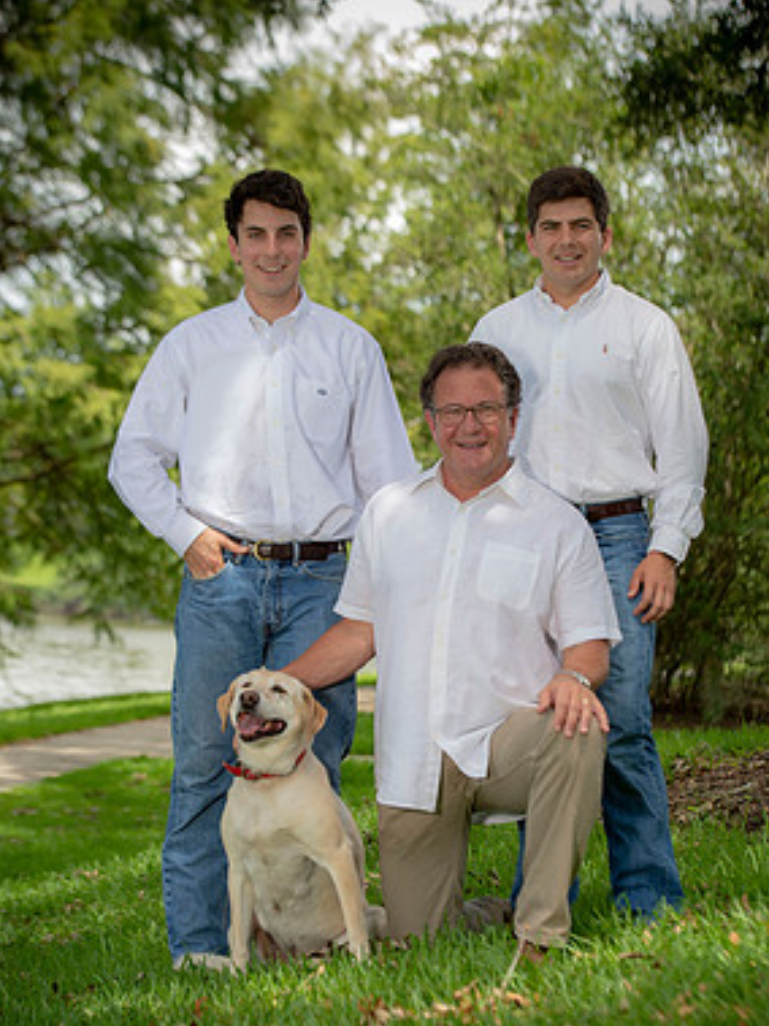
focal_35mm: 98
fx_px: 2904
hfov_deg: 15.1
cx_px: 397
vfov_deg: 20.0
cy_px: 606
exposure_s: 1/200
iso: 100
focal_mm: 86
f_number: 4.5
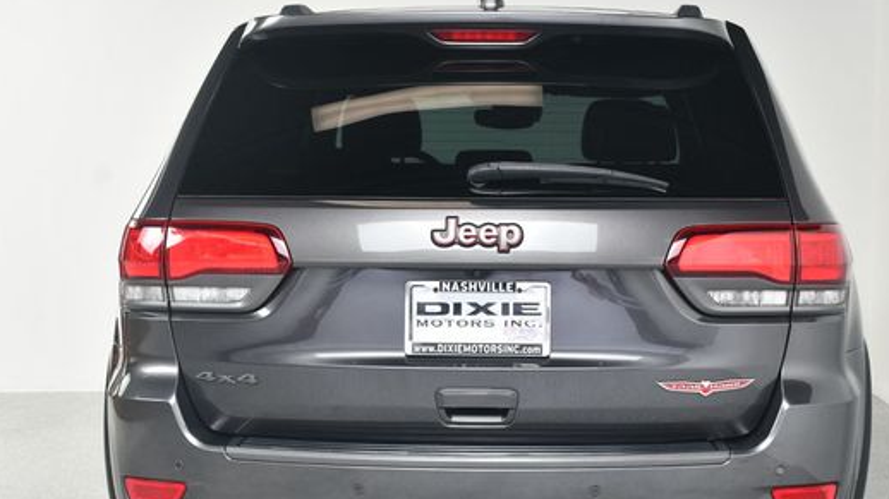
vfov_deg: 18.2
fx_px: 1555
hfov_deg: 31.9
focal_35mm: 66
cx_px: 487
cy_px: 343
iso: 100
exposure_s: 1/160
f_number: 7.1
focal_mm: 34
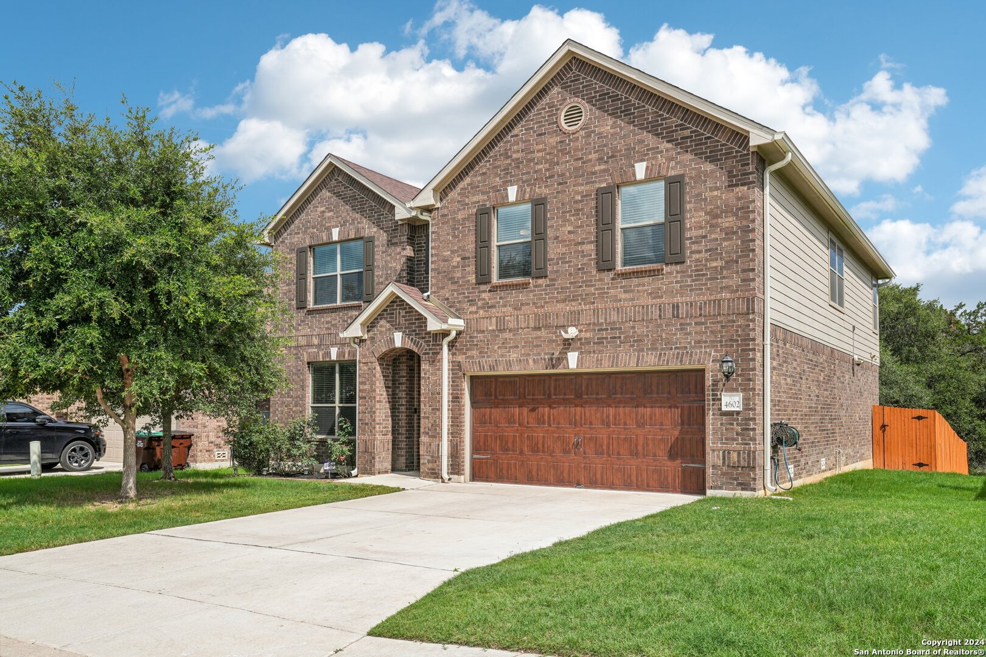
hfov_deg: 65.5
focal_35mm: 28
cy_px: 328
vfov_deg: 46.4
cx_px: 493
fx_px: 767
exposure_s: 1/750
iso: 200
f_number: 8
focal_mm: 28
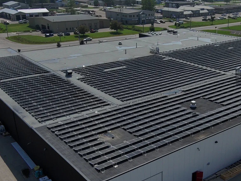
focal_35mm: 46
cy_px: 120
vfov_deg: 31.3
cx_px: 162
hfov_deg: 40.7
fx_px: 320
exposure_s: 1/2587
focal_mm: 3.7
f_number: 2.8
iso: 100
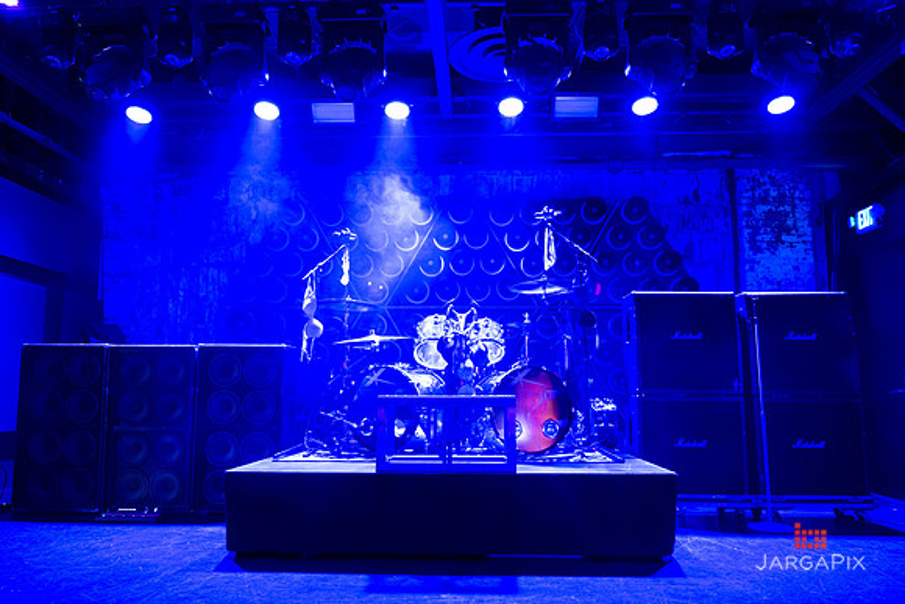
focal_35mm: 26
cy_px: 306
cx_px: 455
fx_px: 647
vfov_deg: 50.0
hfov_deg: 69.9
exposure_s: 1/25
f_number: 2.8
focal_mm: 24
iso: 6400
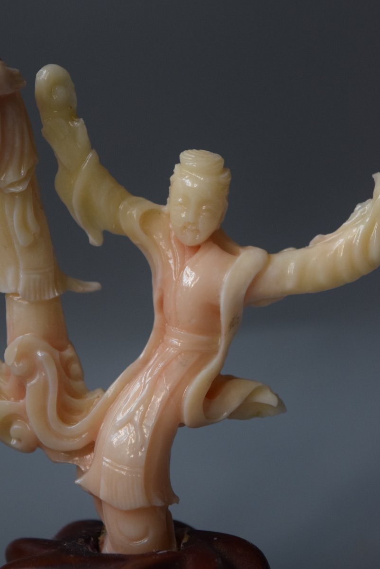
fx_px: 1304
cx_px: 190
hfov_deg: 16.6
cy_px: 284
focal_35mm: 82
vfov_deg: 24.6
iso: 1400
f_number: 5.6
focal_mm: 55
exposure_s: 1/125
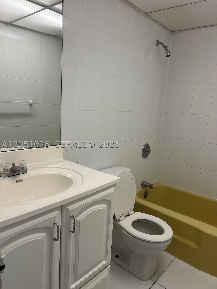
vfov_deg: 67.3
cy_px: 144
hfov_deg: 53.1
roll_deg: -4.7
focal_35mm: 26
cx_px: 108
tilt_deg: -13.3
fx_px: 217
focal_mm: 5.7
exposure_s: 1/209
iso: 40
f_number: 1.5
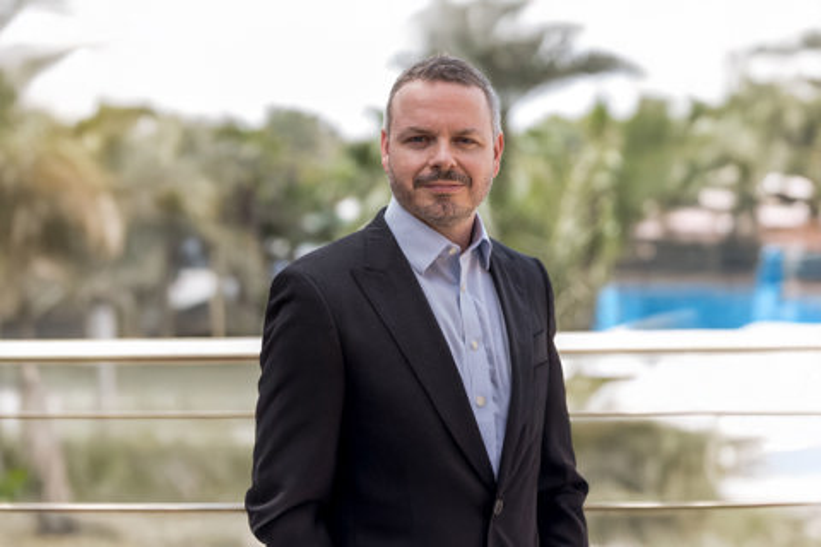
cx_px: 410
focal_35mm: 50
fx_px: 1140
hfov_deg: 39.6
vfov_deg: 27.0
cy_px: 274
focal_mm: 50
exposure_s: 1/180
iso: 100
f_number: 1.4
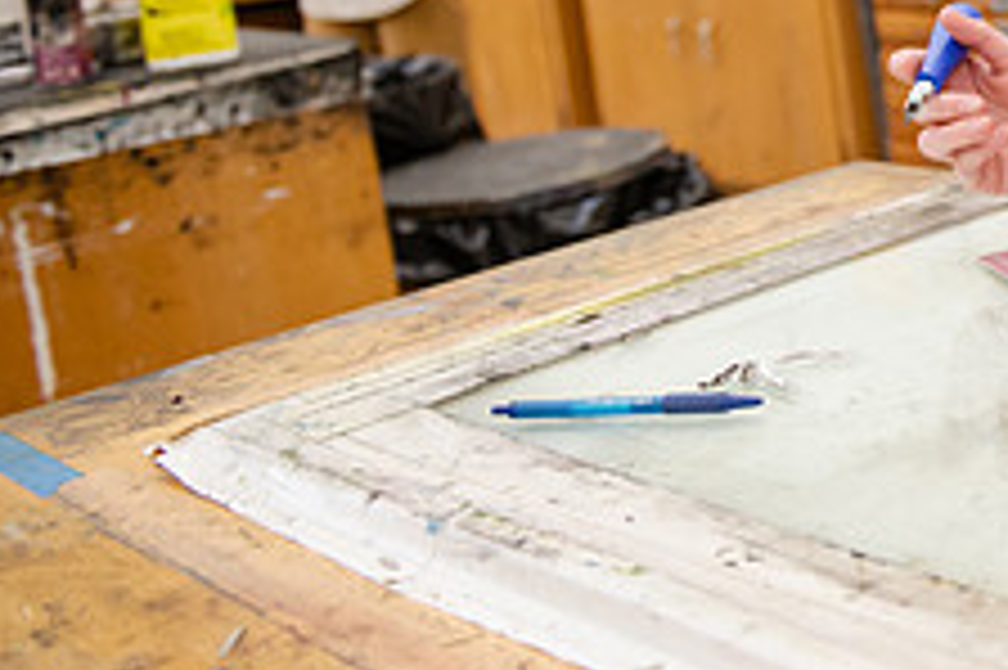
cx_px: 1292
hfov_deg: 25.2
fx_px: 1959
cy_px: -83
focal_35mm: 70
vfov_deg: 18.6
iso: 640
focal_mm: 27
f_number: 3.2
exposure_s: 1/200
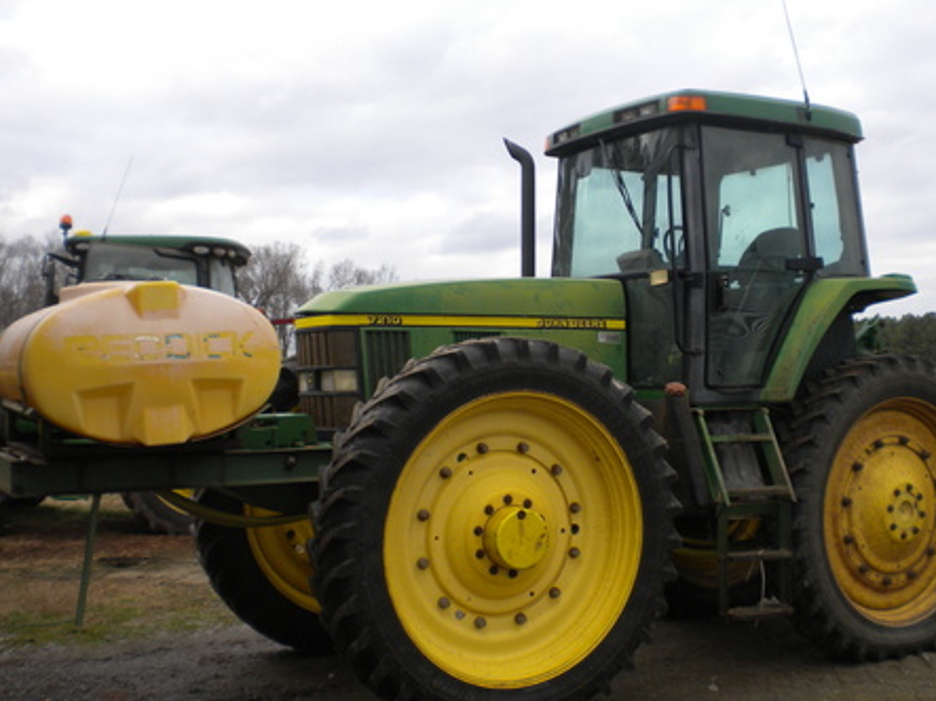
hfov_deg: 43.7
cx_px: 558
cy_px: 361
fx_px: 1162
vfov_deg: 33.6
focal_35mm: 43
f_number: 4.6
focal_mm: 6.3
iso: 80
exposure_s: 1/260
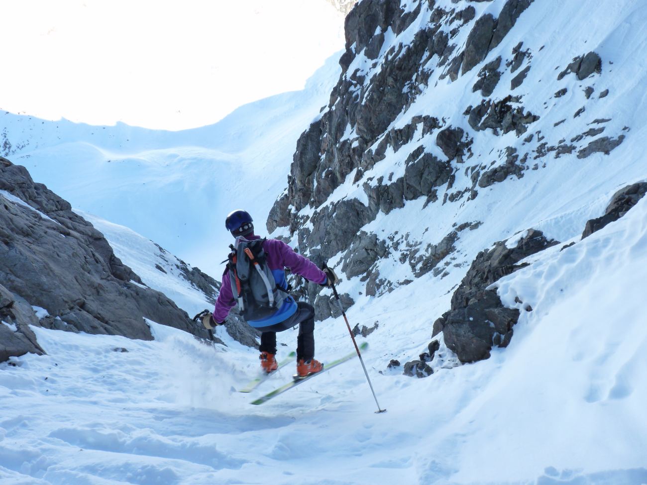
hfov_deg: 65.3
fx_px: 505
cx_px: 324
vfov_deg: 51.4
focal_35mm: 27
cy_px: 242
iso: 125
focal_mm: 4.8
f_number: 4
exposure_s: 1/160
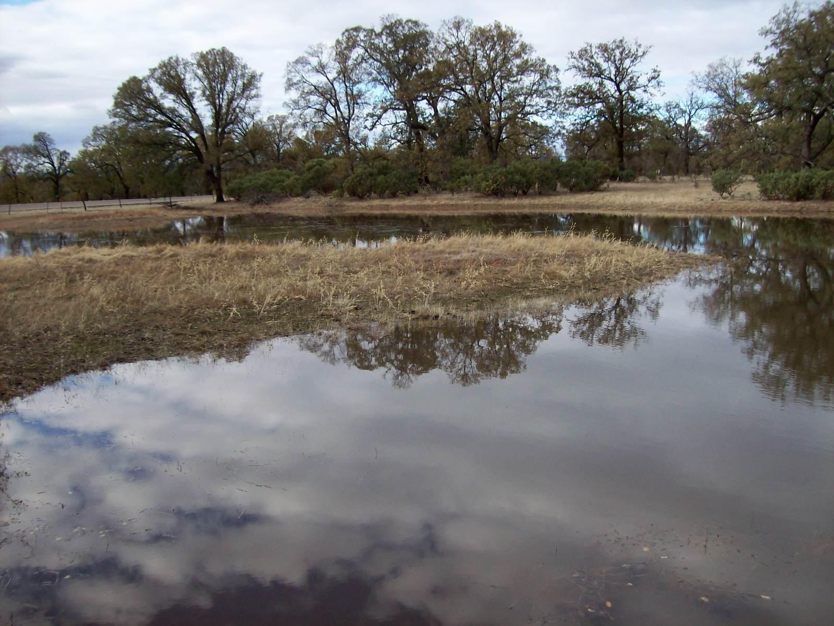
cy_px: 313
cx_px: 417
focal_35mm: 36
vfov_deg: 39.7
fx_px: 867
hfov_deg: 51.4
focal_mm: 6
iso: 80
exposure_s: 1/783
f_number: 2.7
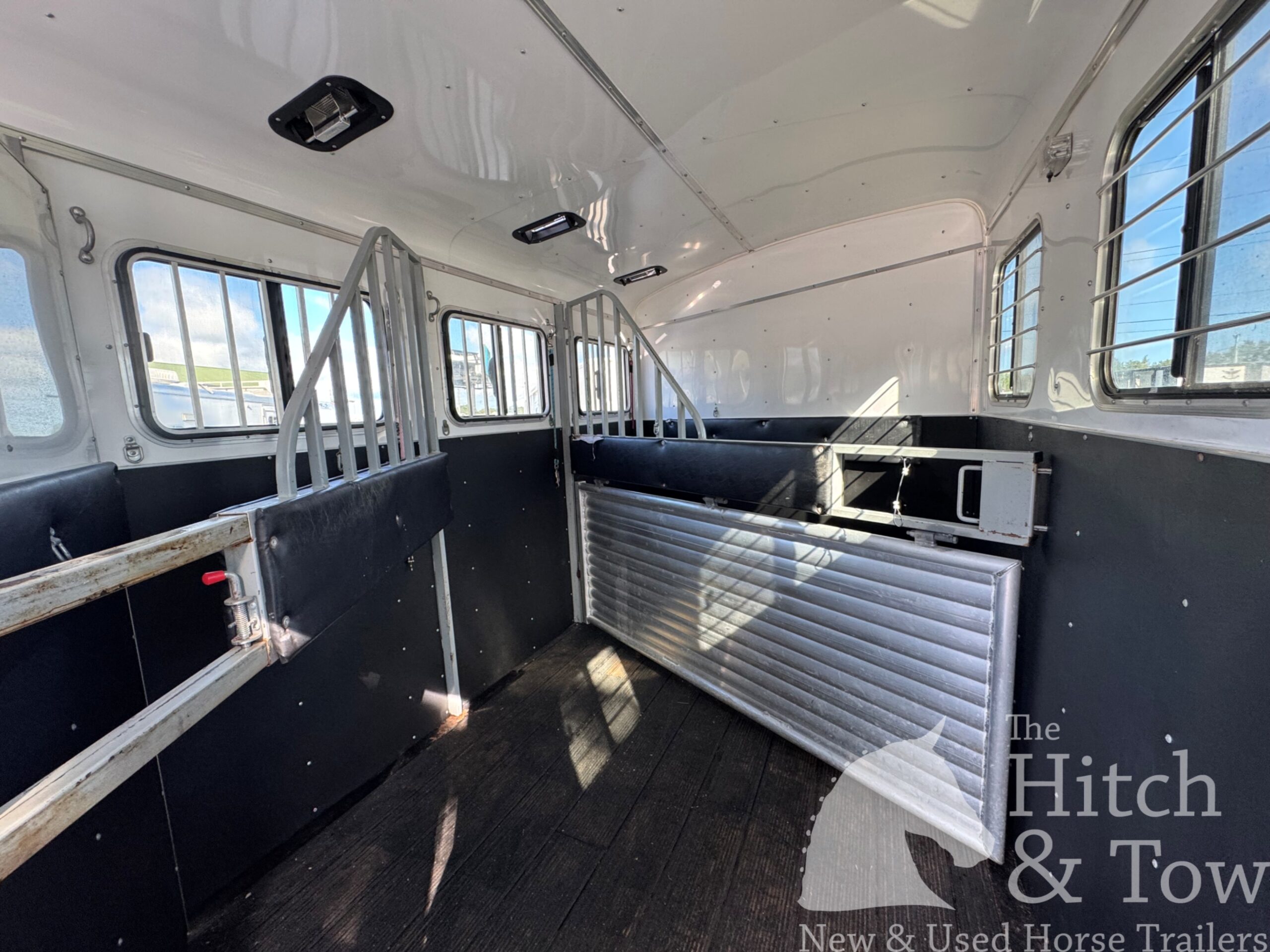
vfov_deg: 85.7
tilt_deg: -5.5
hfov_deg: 102.1
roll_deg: +1.0
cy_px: 476
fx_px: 514
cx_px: 635
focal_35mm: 14
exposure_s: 1/99
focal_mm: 2.22
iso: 160
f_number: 2.2
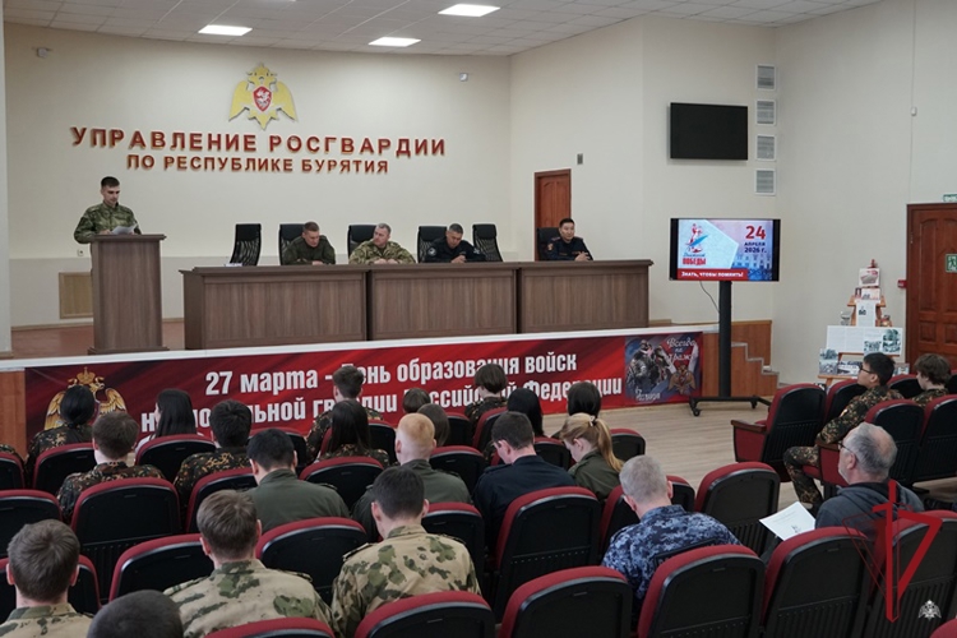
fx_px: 1037
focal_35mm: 39
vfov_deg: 34.2
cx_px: 478
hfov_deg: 49.6
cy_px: 319
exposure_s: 1/160
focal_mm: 26
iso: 1250
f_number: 4
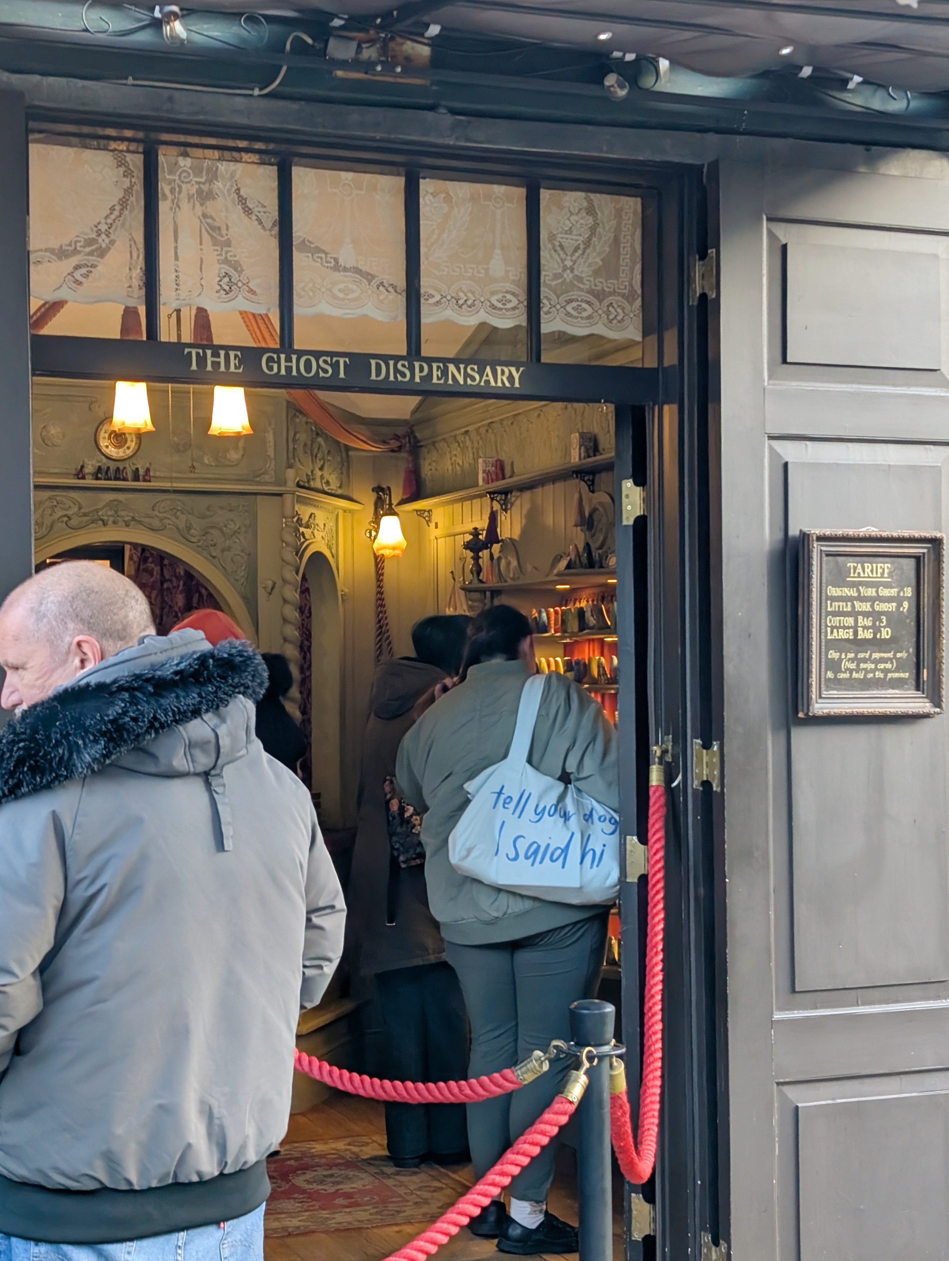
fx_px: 1787
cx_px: 474
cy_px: 630
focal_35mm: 49
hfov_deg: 29.7
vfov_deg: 38.9
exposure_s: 1/438
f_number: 1.68
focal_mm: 6.9
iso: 372
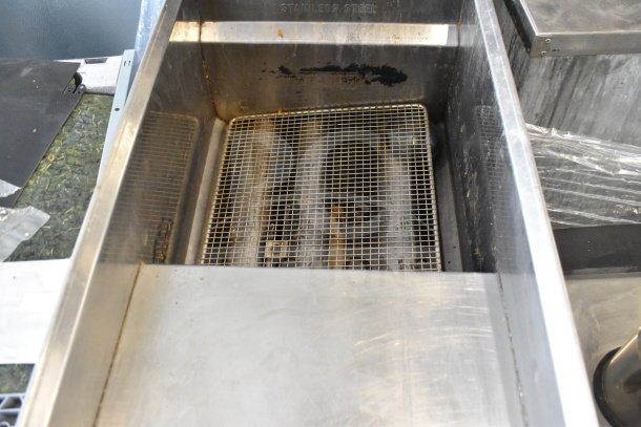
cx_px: 320
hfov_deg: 59.5
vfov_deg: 41.7
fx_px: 561
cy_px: 214
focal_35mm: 32
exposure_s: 1/125
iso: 6400
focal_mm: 21
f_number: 5.6
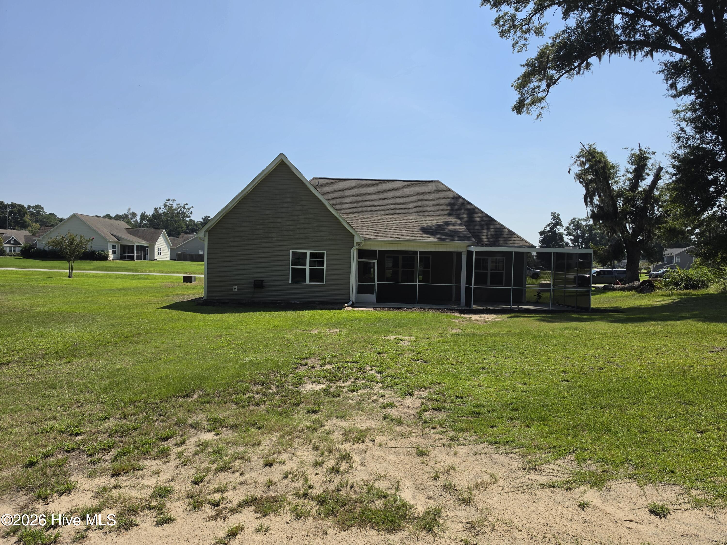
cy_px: 272
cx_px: 364
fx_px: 483
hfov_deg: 73.9
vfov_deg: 58.9
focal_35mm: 23
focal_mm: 6.5
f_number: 1.4
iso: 50
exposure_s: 1/7939
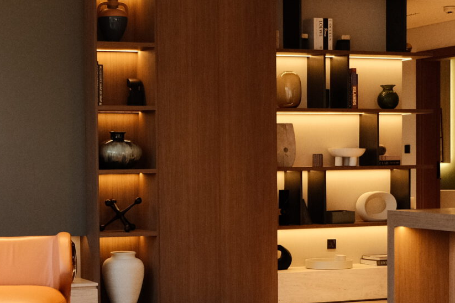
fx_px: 1062
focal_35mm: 84
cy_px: 219
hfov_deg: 23.9
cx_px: 100
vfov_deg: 16.2
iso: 1600
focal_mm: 18
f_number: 2.8
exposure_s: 1/125
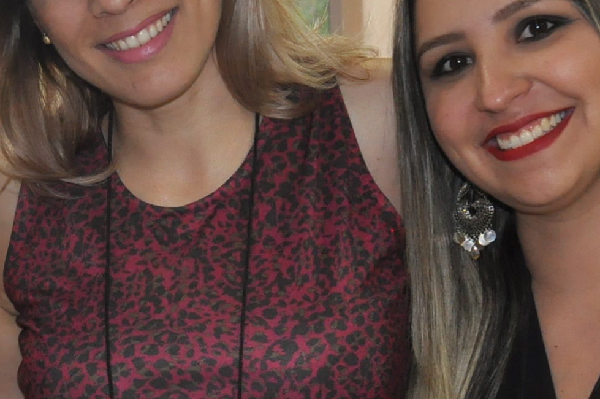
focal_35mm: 138
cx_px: -42
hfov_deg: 14.6
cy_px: 398
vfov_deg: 9.8
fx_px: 2297
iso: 1000
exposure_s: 1/80
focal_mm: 28
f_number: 4.5
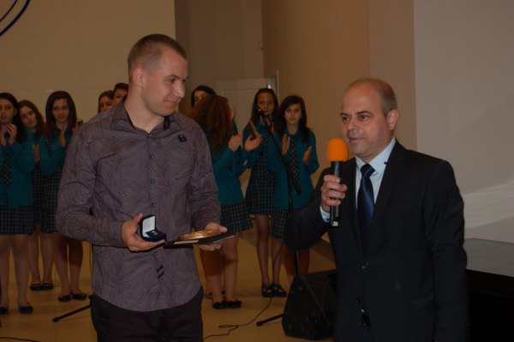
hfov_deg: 26.0
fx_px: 1113
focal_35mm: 78
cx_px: 257
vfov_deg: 17.5
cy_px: 171
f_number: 5.6
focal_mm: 52
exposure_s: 1/60
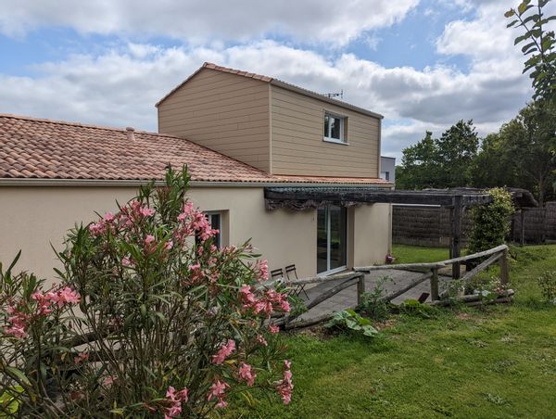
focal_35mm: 24
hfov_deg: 71.5
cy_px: 210
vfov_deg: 57.0
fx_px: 386
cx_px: 278
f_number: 1.85
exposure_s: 1/4184
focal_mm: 6.81
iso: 44
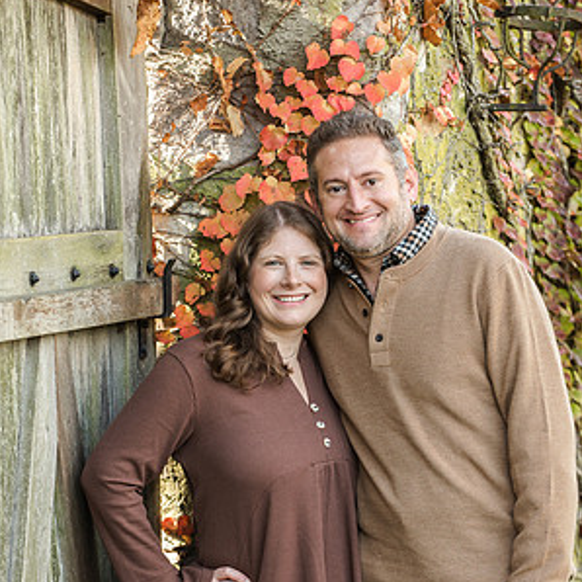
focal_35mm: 167
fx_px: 3177
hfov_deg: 10.5
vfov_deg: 10.5
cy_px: 385
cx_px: 291
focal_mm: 130
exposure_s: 1/320
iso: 800
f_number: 4.5
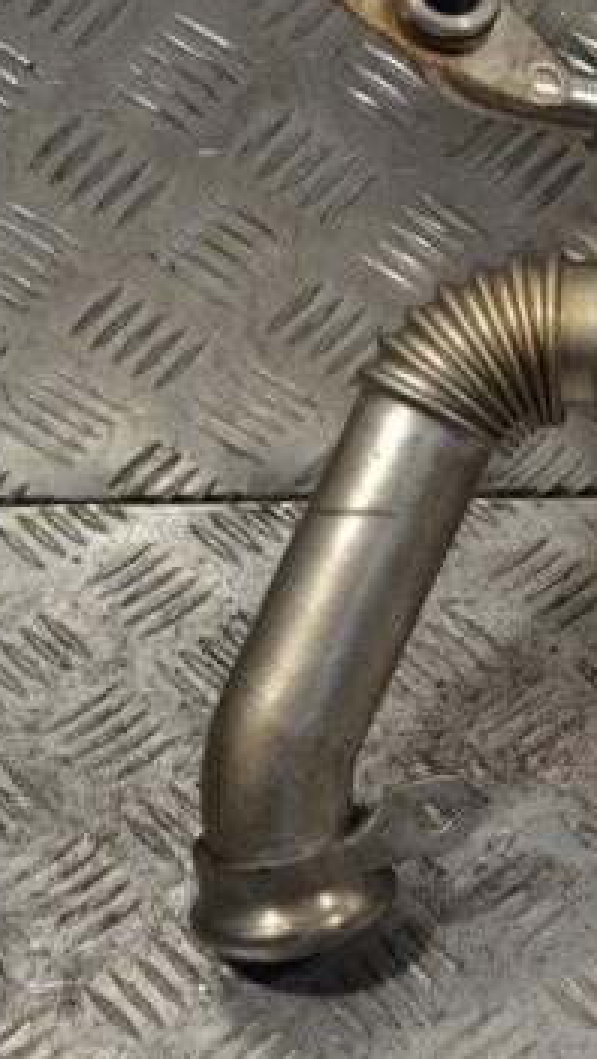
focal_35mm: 102
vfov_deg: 20.9
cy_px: 471
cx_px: 669
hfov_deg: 11.7
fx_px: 2864
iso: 400
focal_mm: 38
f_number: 5.6
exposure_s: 1/125
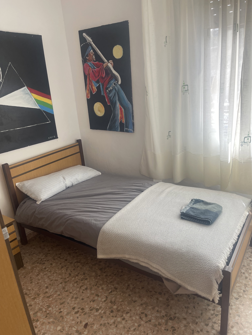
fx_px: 243
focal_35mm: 25
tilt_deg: -20.2
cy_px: 168
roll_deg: +4.3
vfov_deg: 69.4
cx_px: 126
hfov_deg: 54.9
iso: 100
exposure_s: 1/121
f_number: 1.6
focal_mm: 5.1
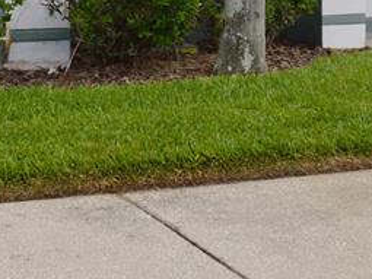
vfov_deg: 13.2
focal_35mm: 104
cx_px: 242
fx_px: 1117
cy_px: -183
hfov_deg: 18.9
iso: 100
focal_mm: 18
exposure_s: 1/200
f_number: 7.1
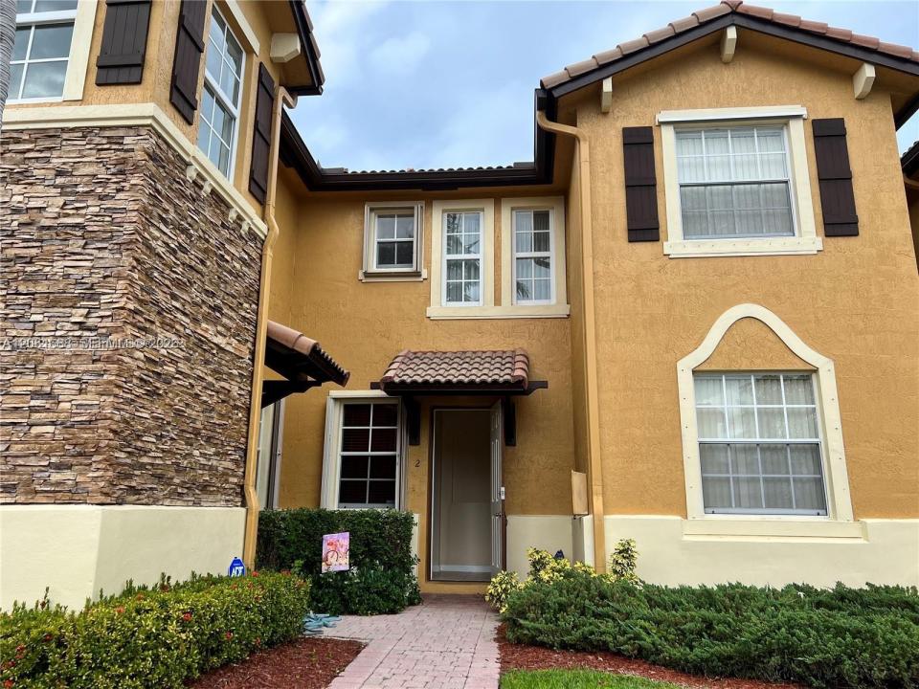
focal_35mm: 26
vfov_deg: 53.1
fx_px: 690
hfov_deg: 67.3
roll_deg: -0.8
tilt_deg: +13.5
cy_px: 344
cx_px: 460
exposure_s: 1/2404
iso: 50
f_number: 1.5
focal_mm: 5.7
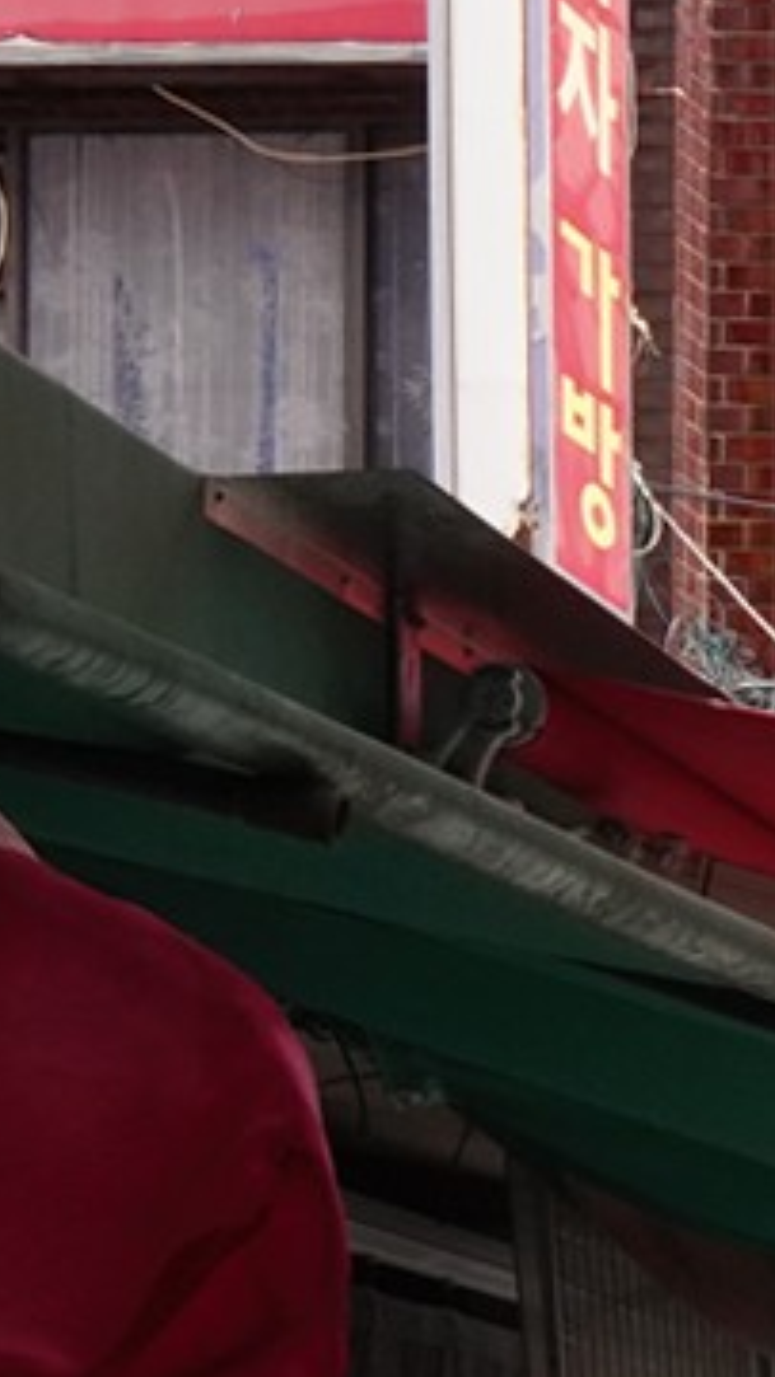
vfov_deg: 10.5
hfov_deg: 5.4
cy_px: 1392
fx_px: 7418
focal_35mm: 203
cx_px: 2779
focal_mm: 35
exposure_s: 1/100
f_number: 18
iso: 1600
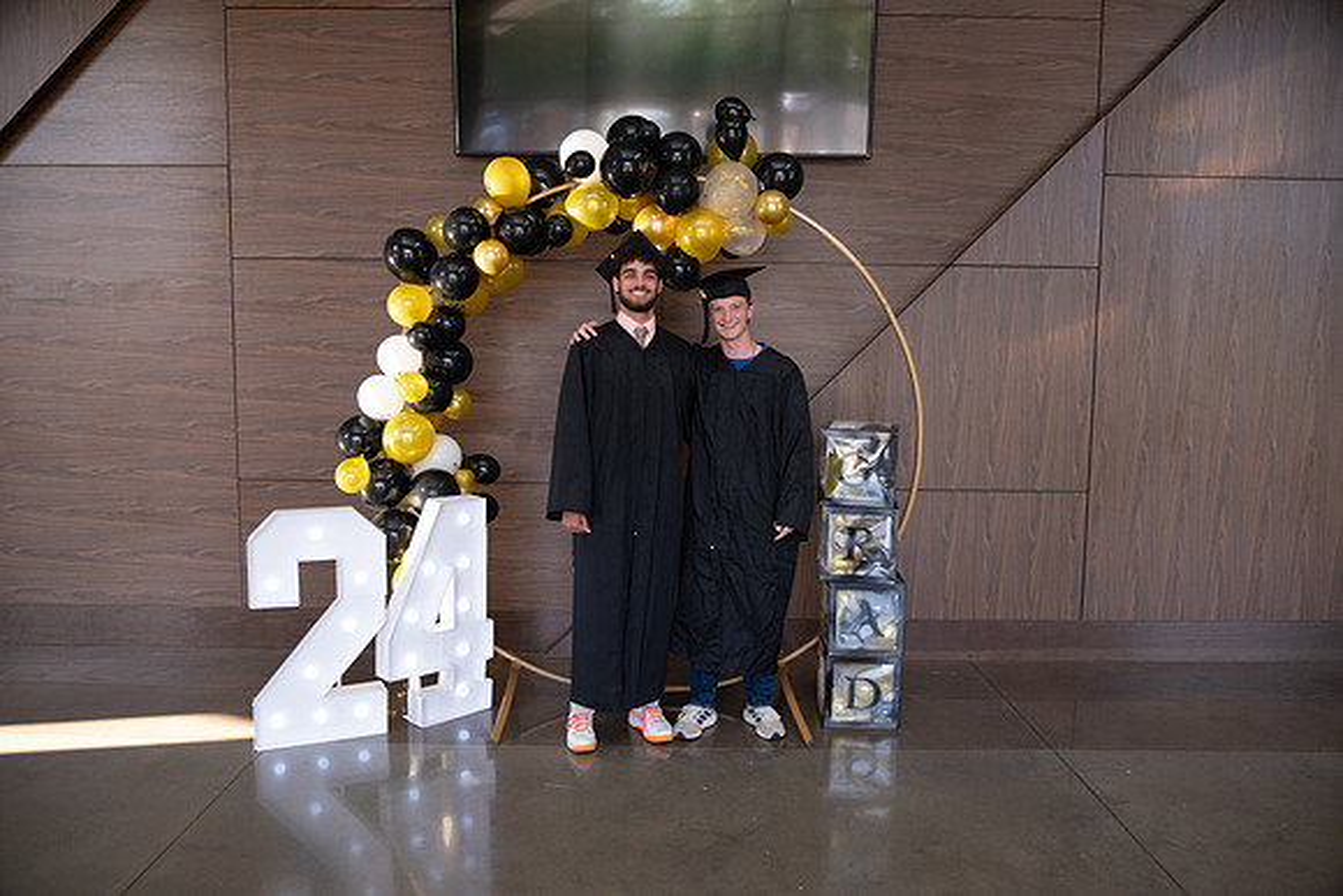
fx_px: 1045
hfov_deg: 65.5
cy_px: 448
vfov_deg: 46.4
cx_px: 672
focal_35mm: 28
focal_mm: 28
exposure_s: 1/200
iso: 2000
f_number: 4
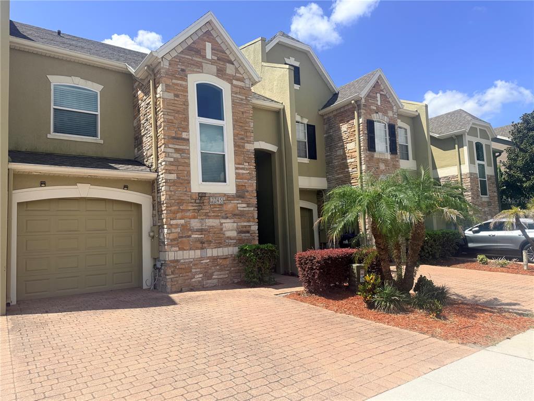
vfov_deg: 56.8
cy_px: 200
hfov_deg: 71.6
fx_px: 370
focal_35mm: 24
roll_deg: +2.2
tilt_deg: +5.5
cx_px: 267
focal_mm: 6.76
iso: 80
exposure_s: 1/3425
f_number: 1.78
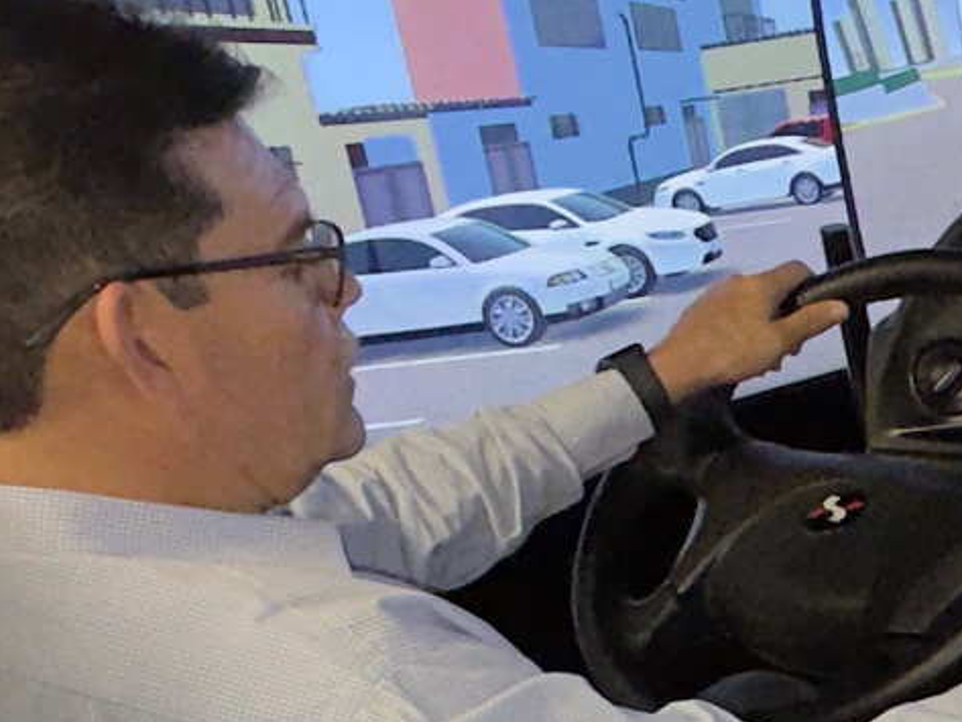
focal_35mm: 71
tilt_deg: -31.5
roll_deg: -0.3
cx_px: 1556
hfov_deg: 21.5
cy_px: 755
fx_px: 1974
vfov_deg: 20.0
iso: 250
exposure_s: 1/120
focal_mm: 2.22
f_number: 2.2
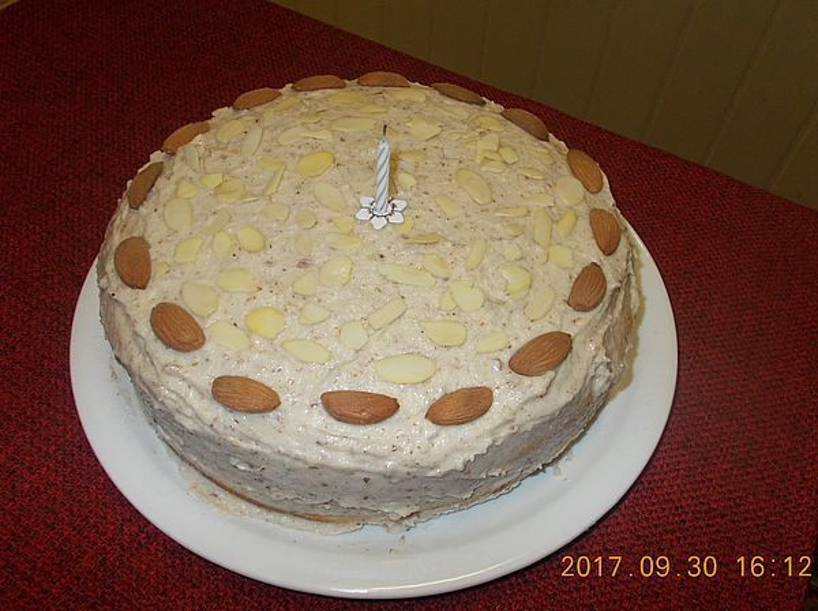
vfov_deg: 52.9
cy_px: 306
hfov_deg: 67.4
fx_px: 613
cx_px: 409
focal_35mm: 26
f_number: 3.2
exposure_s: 1/25
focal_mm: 4.6
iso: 200
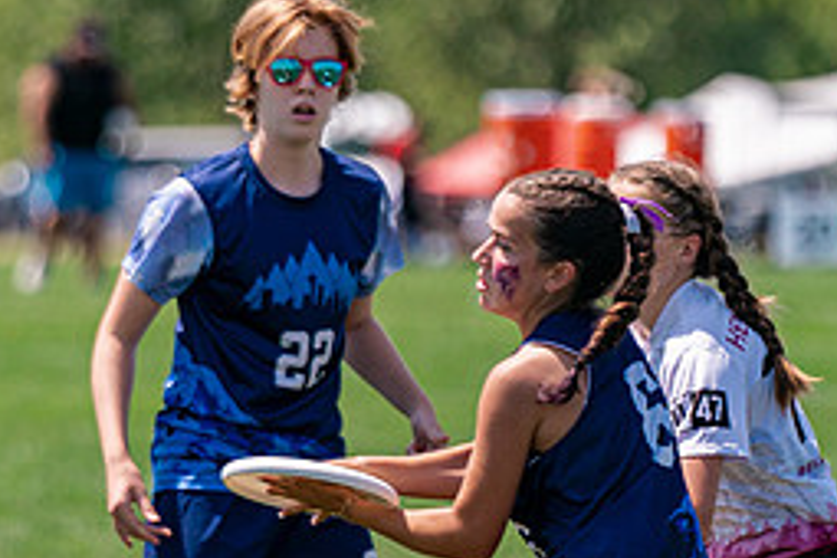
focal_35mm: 552
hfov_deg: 3.7
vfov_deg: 2.5
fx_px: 12833
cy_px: 432
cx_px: 418
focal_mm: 200
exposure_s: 1/5000
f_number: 3.2
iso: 320
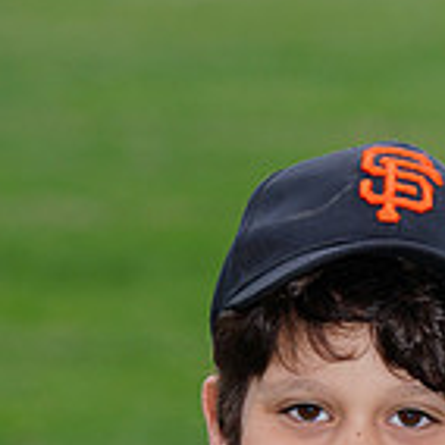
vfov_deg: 2.5
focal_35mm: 695
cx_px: 327
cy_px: 689
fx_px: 10108
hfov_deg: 2.5
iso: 200
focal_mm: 200
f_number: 8
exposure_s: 1/200
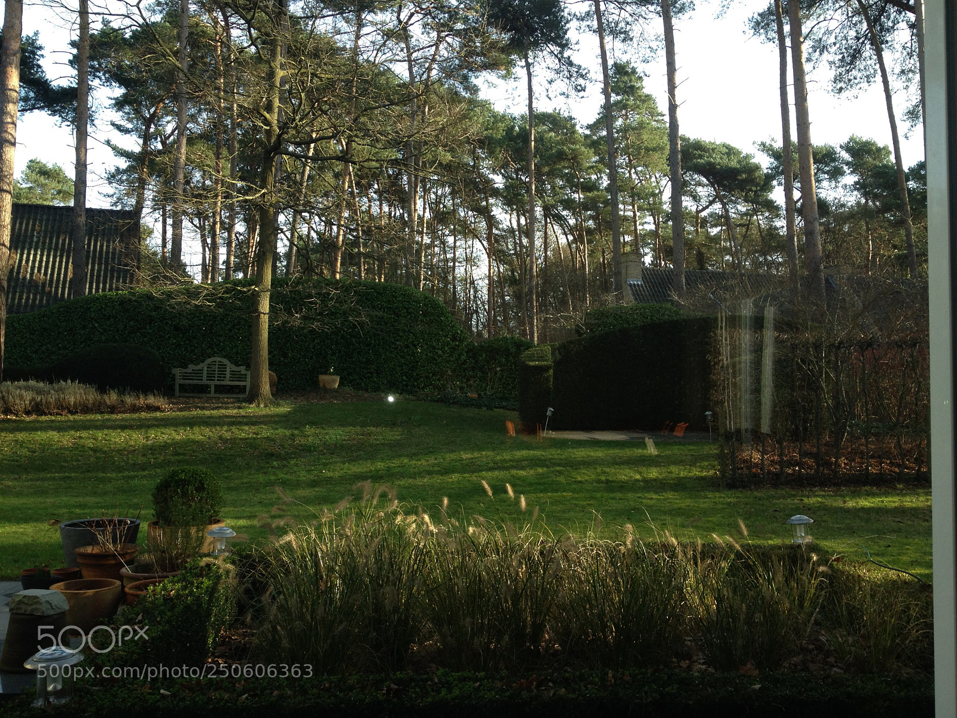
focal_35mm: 35
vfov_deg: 40.7
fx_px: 968
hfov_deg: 52.6
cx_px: 478
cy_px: 359
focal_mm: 4.28
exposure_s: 1/200
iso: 50
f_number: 2.4
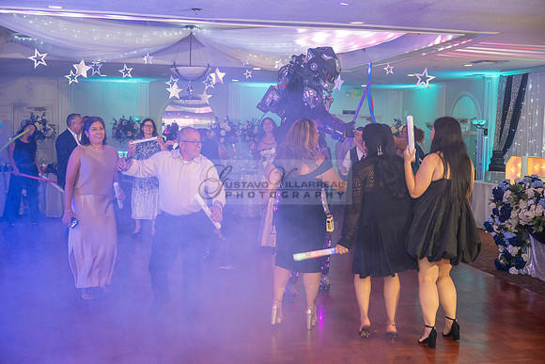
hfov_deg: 42.7
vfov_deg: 29.3
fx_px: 697
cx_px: 272
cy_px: 182
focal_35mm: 46
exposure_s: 1/200
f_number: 2.8
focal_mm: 46
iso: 1250
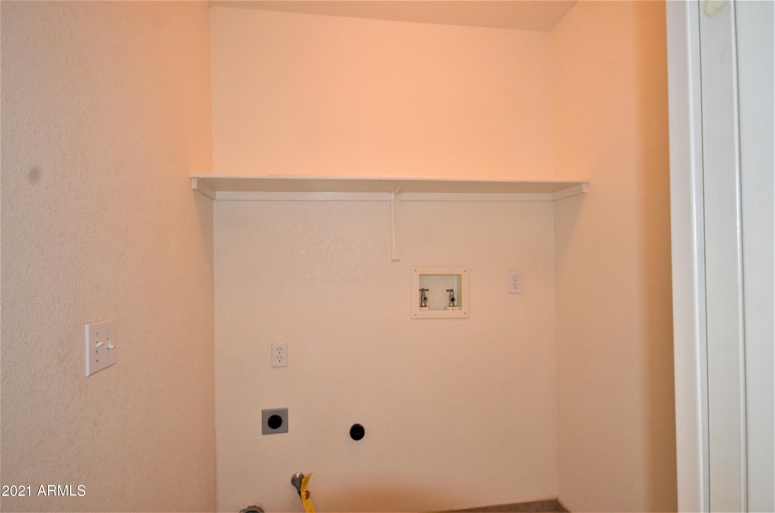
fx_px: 387
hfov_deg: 90.1
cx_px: 388
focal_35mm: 18
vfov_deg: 67.1
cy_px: 256
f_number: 4.5
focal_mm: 12
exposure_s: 1/60
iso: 800
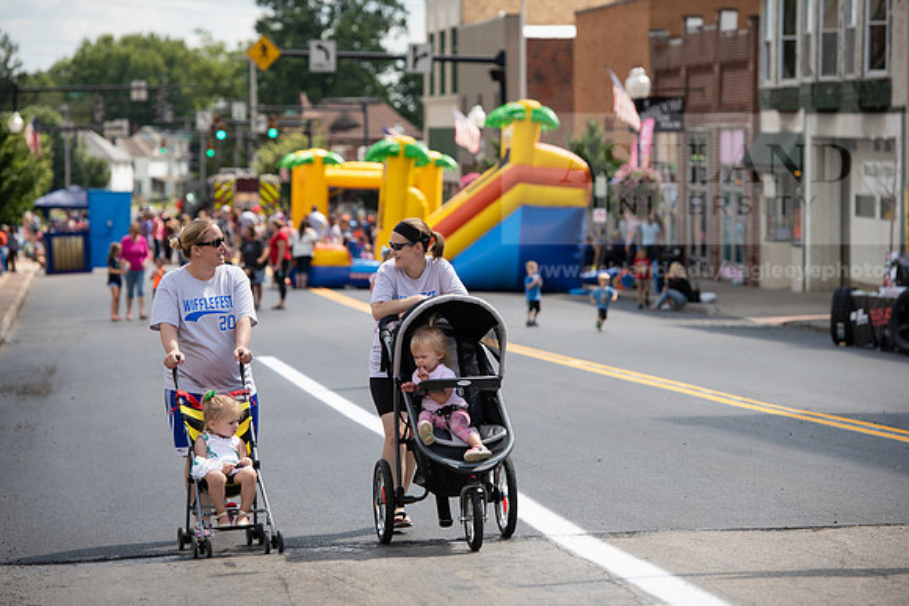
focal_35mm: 150
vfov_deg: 9.2
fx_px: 3788
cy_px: 303
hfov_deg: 13.7
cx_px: 454
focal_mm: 150
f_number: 5
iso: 200
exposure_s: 1/500
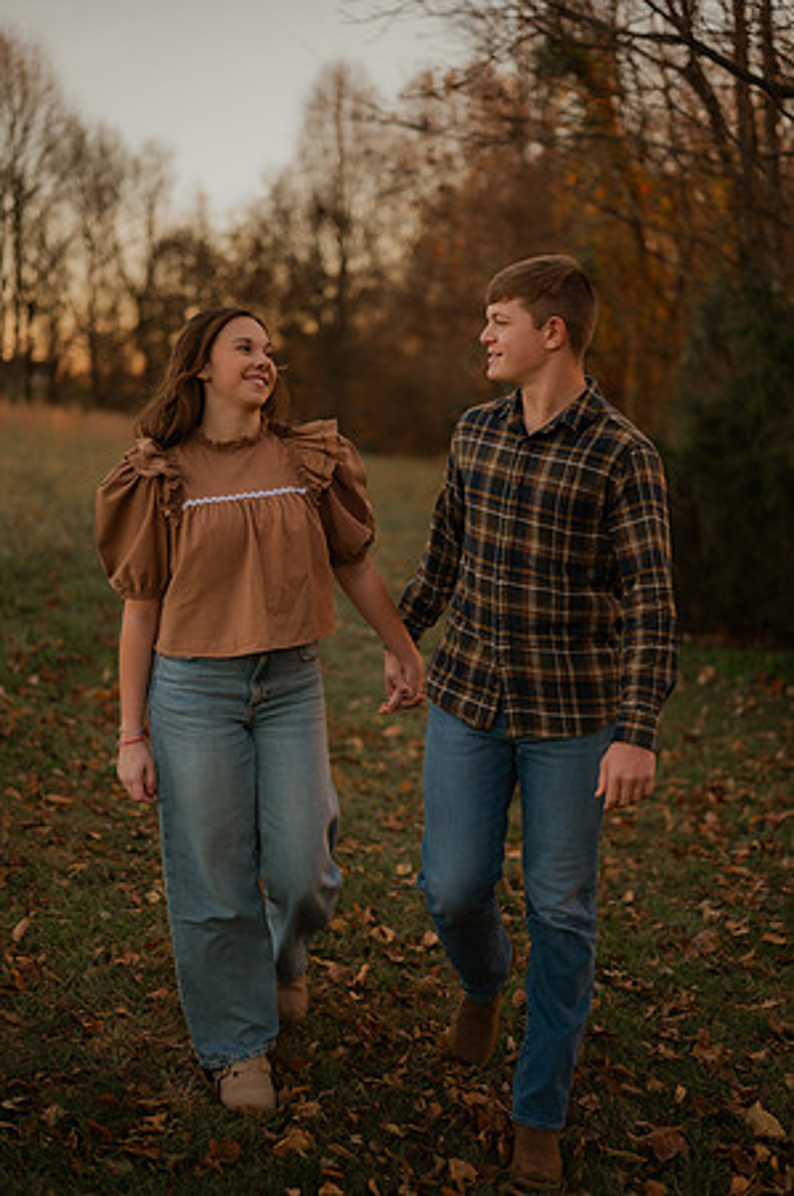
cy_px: 598
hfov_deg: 26.9
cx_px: 397
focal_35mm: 50
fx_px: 1658
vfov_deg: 39.6
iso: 100
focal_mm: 50
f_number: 1.8
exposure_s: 1/125
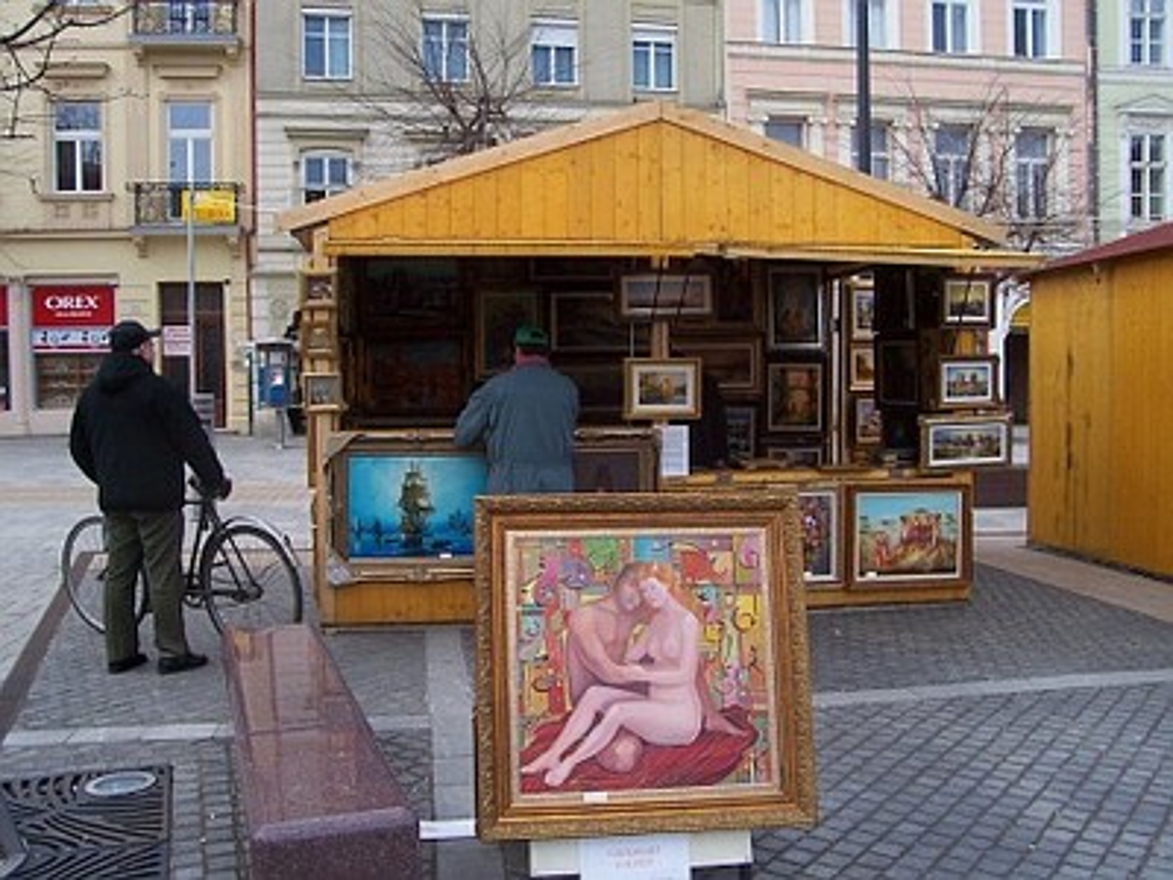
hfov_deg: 54.0
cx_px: 586
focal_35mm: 34
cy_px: 440
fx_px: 1152
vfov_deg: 41.8
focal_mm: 5.6
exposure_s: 1/250
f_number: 5.6
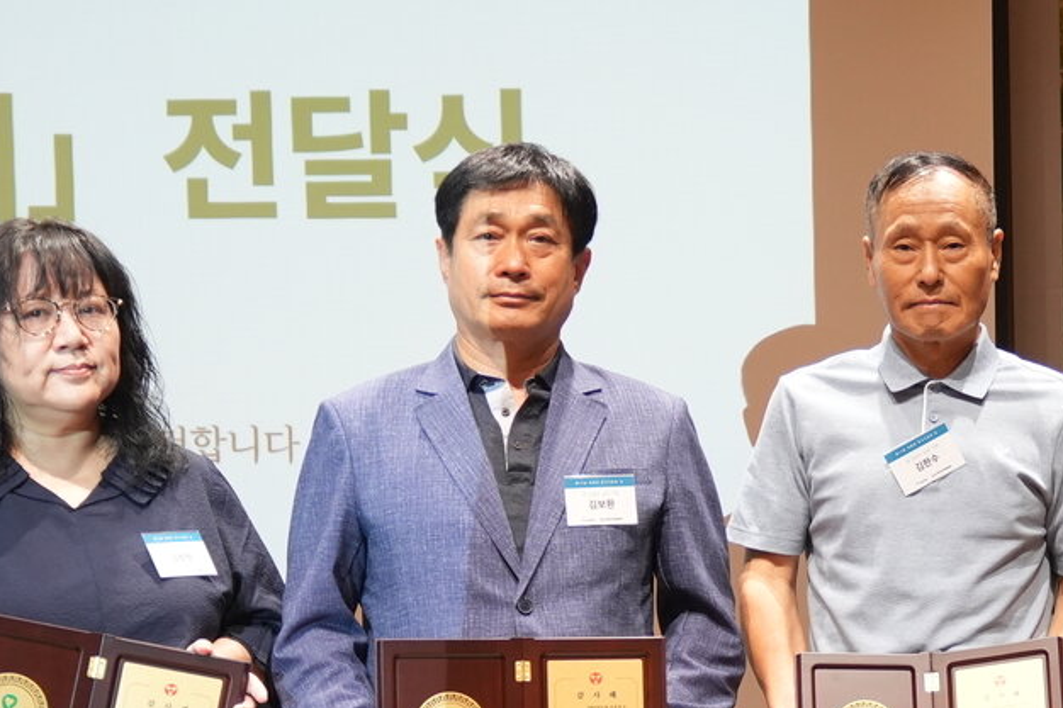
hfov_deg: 21.2
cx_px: 985
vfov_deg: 14.4
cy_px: 668
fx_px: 2775
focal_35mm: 94
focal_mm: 28
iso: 1000
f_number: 4
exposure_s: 1/160
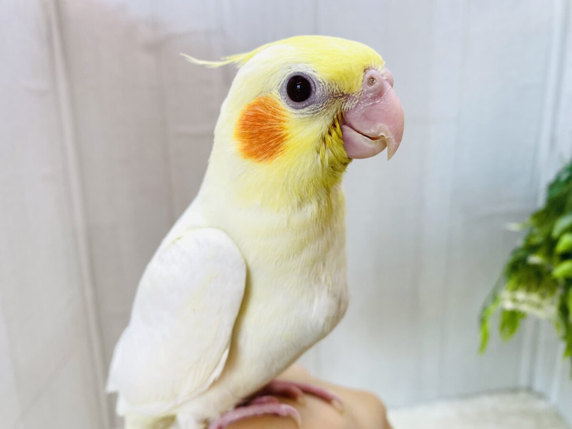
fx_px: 413
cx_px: 286
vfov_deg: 54.9
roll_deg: +2.0
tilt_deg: -14.6
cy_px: 214
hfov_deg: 69.4
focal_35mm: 25
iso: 32
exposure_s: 1/100
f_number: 1.8
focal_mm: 4.25
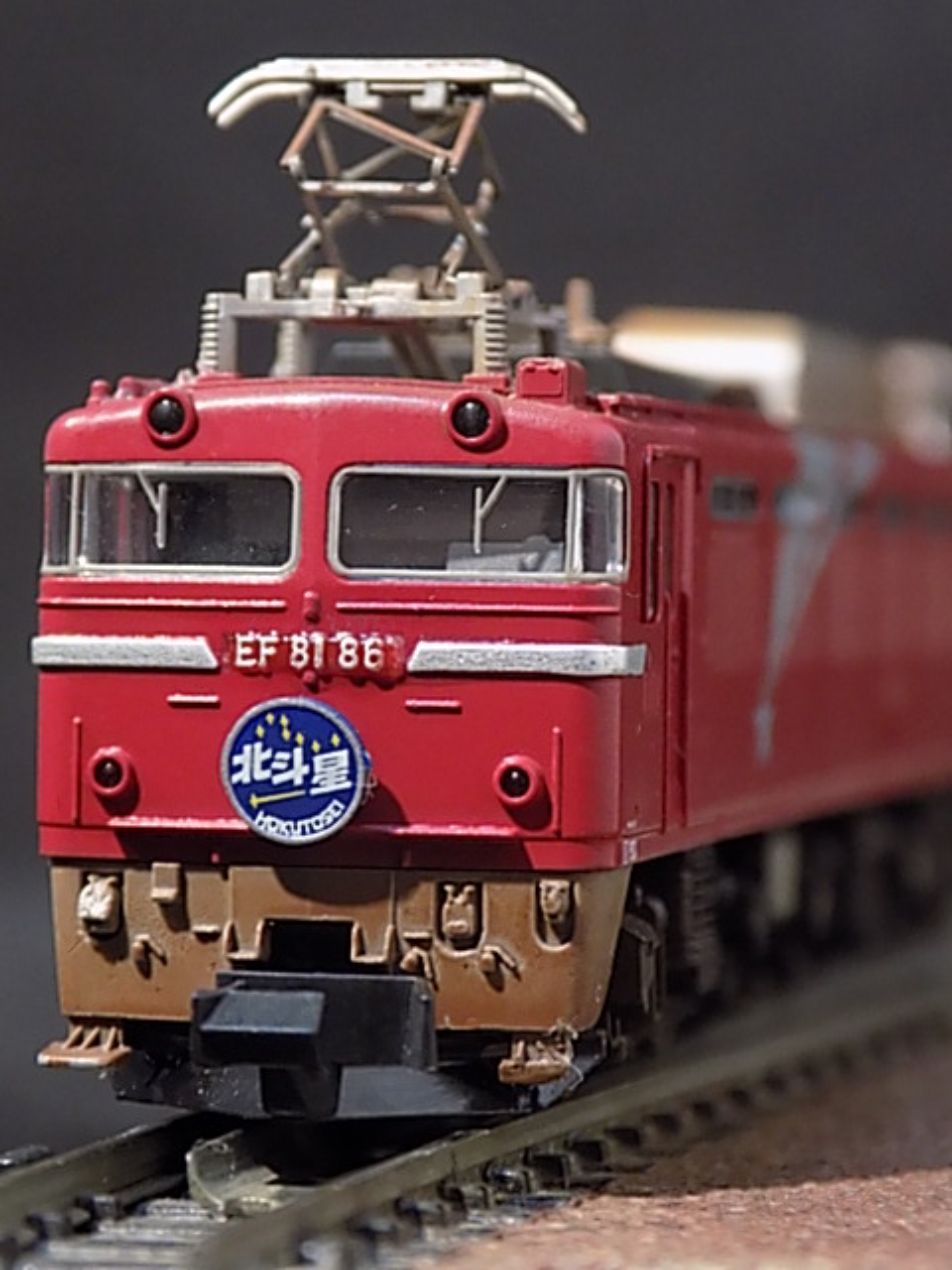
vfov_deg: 14.9
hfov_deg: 11.2
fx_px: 4840
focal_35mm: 132
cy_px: 635
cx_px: 476
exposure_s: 1/13
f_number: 5
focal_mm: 23.4
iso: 400
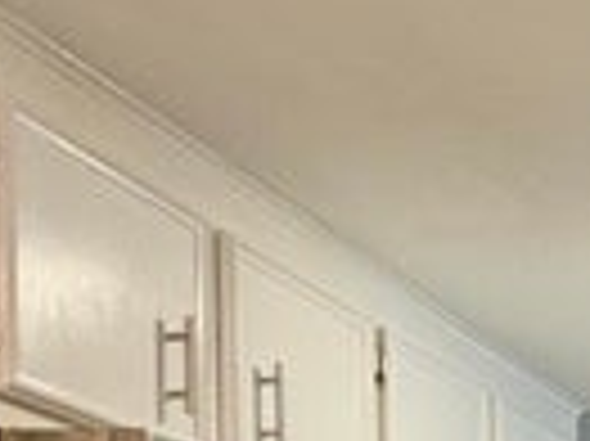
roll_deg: +0.9
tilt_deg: -1.7
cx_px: 1209
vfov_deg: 14.0
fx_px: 1550
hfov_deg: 16.2
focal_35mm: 91
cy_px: 850
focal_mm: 2.22
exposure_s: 1/60
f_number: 2.2
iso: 160
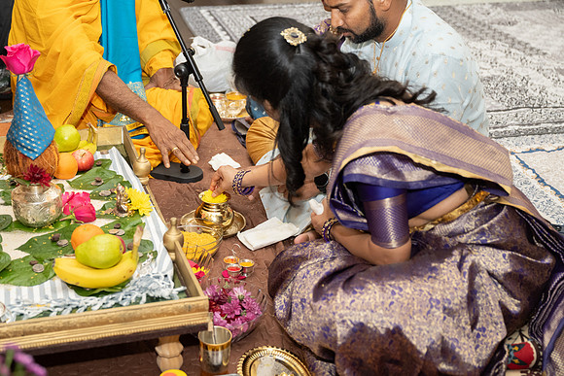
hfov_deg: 36.3
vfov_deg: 24.7
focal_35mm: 55
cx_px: 223
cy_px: 223
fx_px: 857
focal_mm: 45
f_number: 3.2
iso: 1000
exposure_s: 1/160
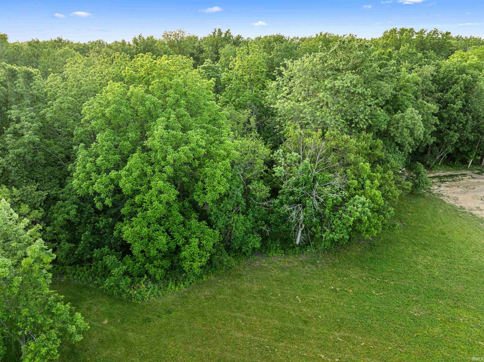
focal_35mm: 24
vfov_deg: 56.8
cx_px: 242
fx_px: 335
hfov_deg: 71.6
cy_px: 181
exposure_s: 1/60
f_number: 6.3
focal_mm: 12.29
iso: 200
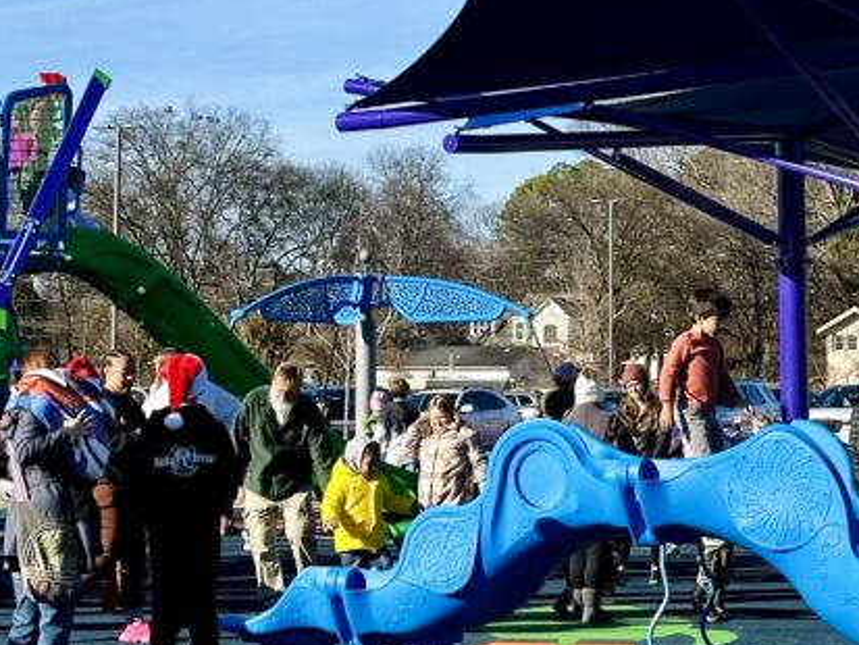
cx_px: 428
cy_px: 208
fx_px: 2954
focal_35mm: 119
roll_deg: -0.6
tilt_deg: +3.4
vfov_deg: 12.4
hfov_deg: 16.5
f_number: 1.78
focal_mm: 6.86
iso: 64
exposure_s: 1/2890
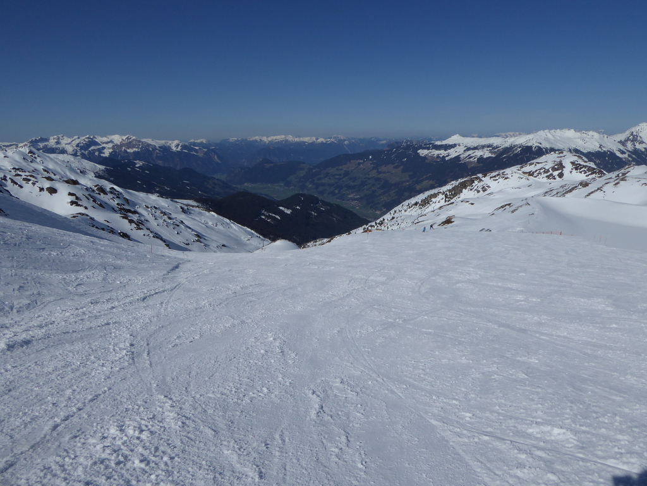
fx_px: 467
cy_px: 243
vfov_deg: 54.9
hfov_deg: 69.4
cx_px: 324
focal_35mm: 25
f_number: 4.5
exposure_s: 1/2000
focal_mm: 4.3
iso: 80
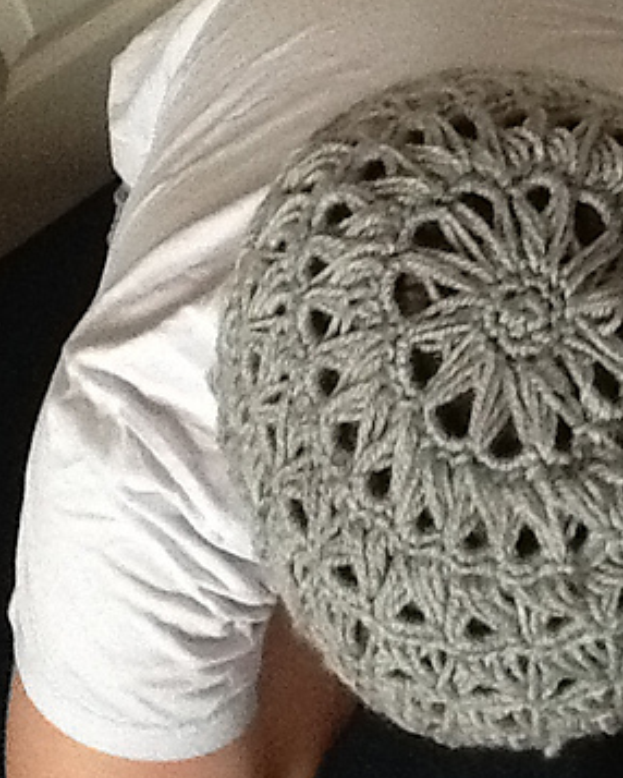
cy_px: 270
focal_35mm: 77
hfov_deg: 19.5
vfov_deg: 24.6
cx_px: 573
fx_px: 1773
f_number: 2.4
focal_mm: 2.03
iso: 320
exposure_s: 1/24
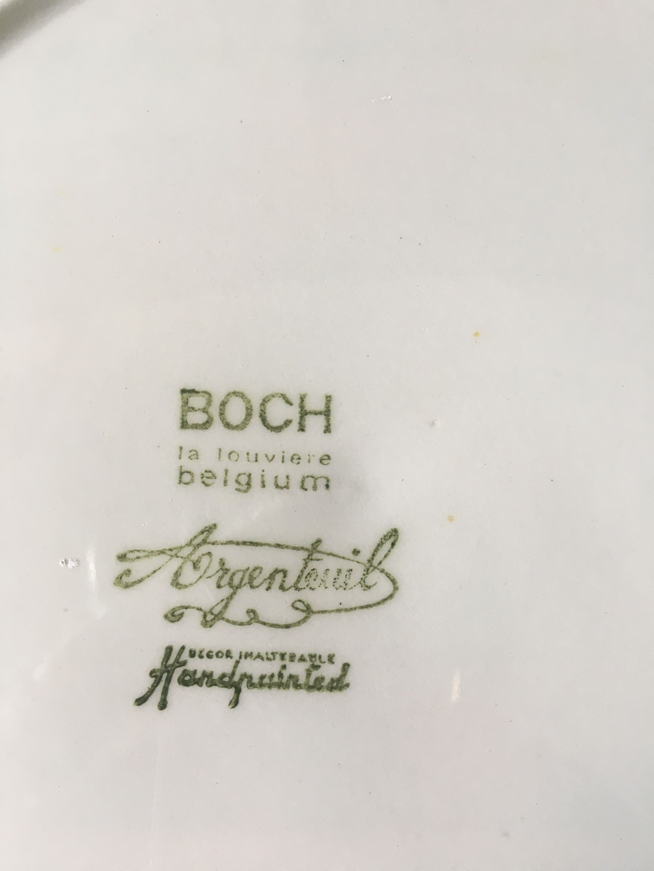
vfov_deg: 61.7
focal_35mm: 29
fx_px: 731
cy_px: 436
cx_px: 327
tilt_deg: -80.9
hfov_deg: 48.2
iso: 40
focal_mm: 4.15
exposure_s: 1/33
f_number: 2.2
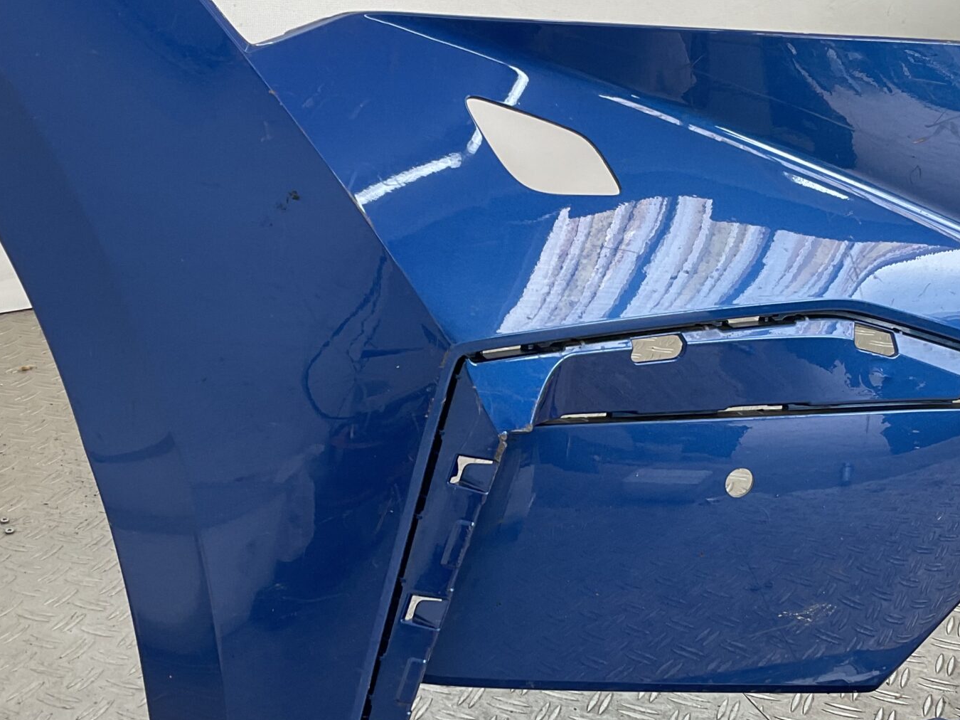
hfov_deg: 34.8
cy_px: 375
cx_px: 587
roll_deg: -3.4
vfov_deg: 26.5
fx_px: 1525
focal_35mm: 55
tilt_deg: -22.6
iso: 20
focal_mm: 3
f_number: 1.8
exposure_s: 1/100
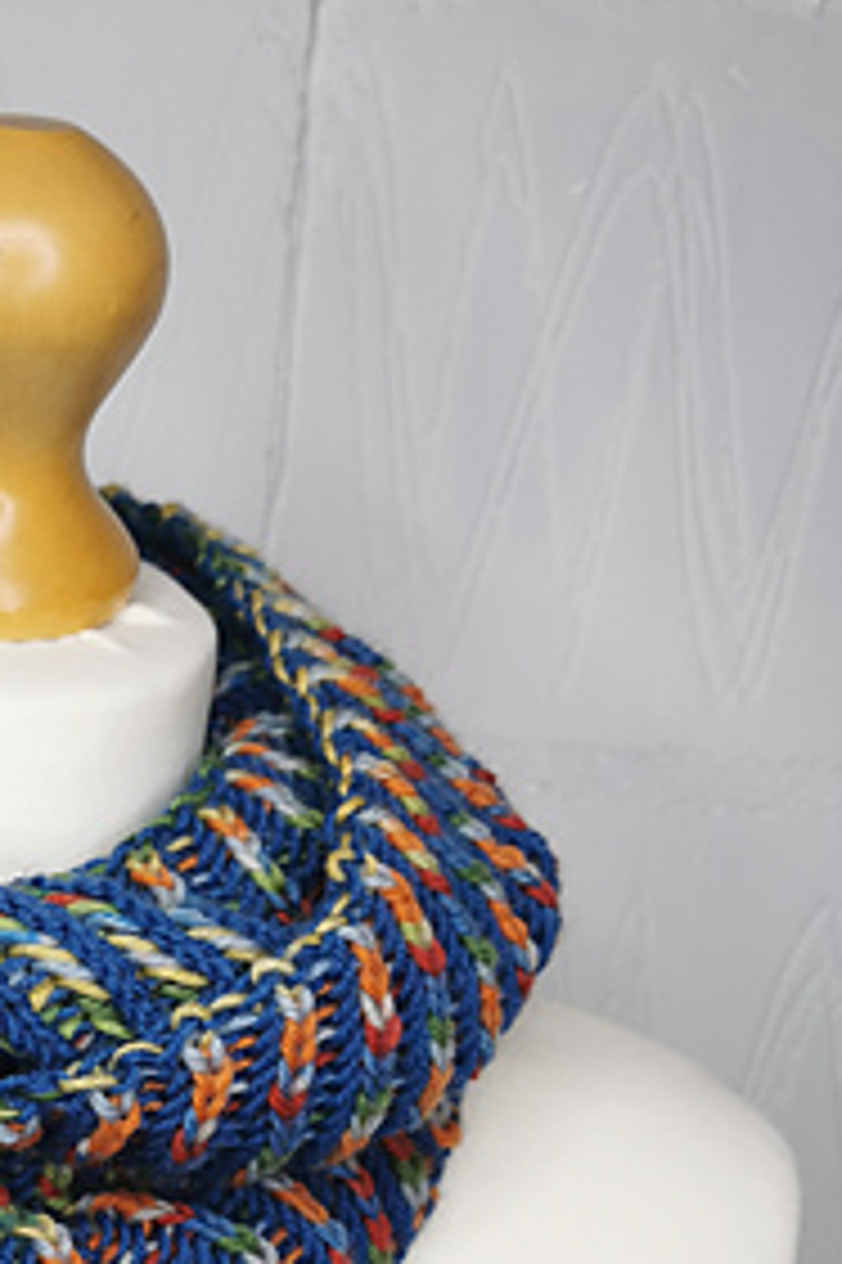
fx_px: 2248
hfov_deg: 20.2
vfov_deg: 30.6
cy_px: 1026
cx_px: -86
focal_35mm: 64
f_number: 1.8
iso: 50
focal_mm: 5.58
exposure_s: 1/162
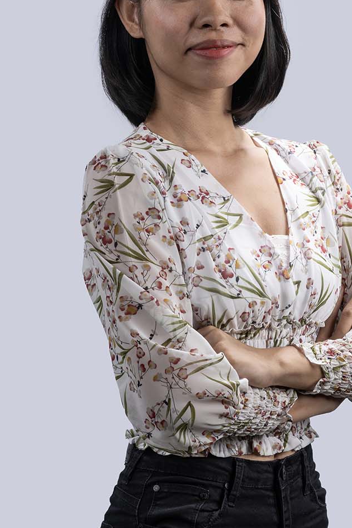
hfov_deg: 8.6
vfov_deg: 12.8
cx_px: 200
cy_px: 274
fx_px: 2346
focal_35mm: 160
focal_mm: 105
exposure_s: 1/200
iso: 80
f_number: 11
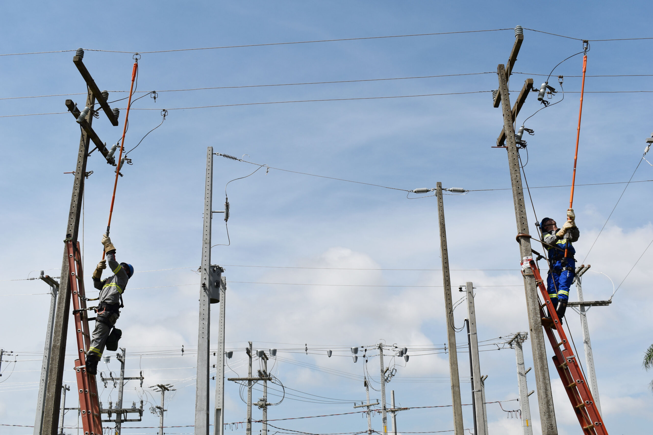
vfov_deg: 34.2
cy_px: 218
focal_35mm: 39
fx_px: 707
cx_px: 326
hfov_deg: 49.6
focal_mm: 26
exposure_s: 1/400
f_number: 10
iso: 100
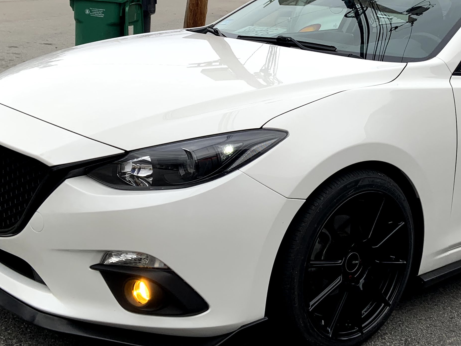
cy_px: 93
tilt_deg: -7.2
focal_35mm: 57
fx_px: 759
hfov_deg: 33.6
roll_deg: -4.3
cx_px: 291
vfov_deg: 25.4
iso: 25
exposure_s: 1/216
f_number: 1.8
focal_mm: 4.25
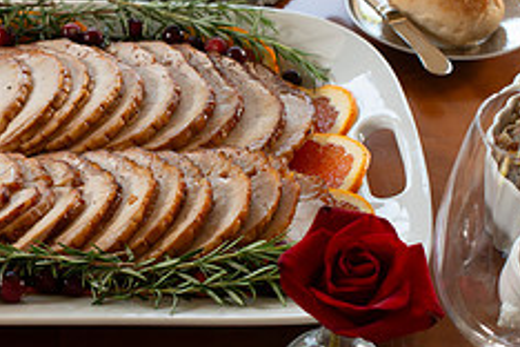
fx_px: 1791
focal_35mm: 124
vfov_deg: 11.1
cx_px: 73
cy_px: 155
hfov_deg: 16.3
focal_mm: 50
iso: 250
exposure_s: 1/100
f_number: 5.6
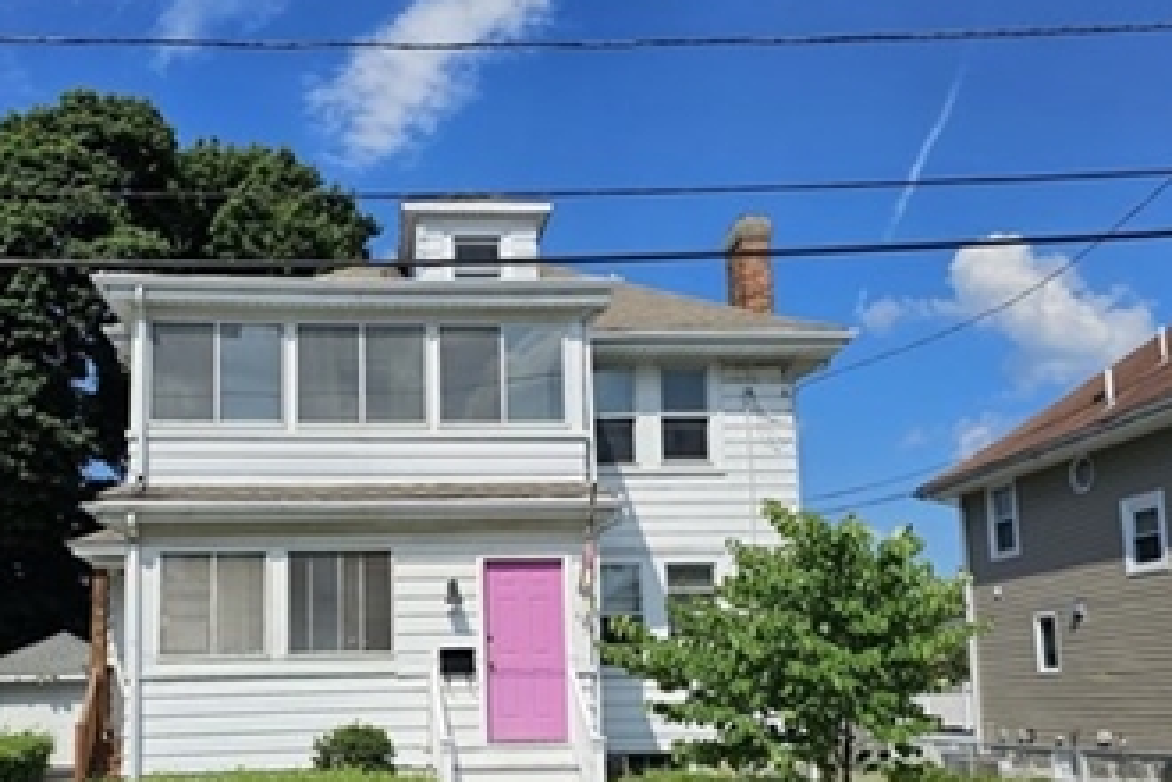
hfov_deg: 51.2
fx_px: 1204
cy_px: 542
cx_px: 424
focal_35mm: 37
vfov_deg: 35.5
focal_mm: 6.3
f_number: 1.7
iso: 12
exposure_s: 1/1663
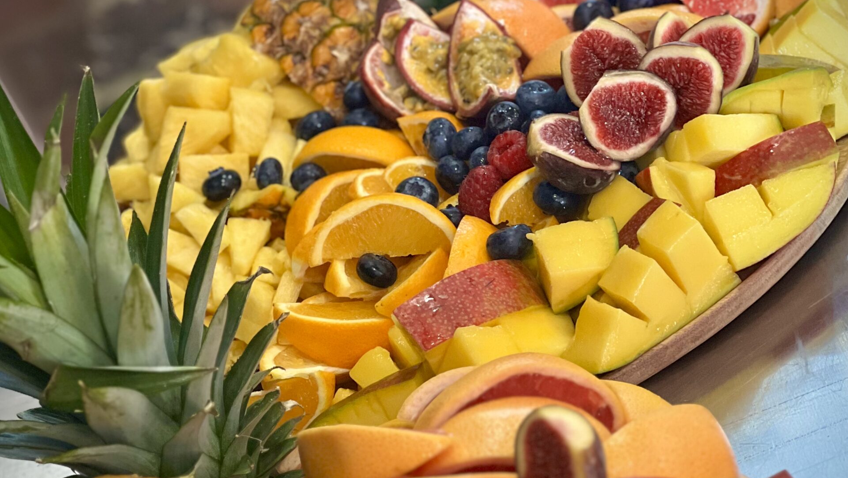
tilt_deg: -27.6
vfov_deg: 10.8
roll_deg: +34.0
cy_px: 317
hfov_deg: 19.1
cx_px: 424
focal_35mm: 112
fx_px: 2519
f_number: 2.8
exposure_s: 1/33
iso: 160
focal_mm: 9
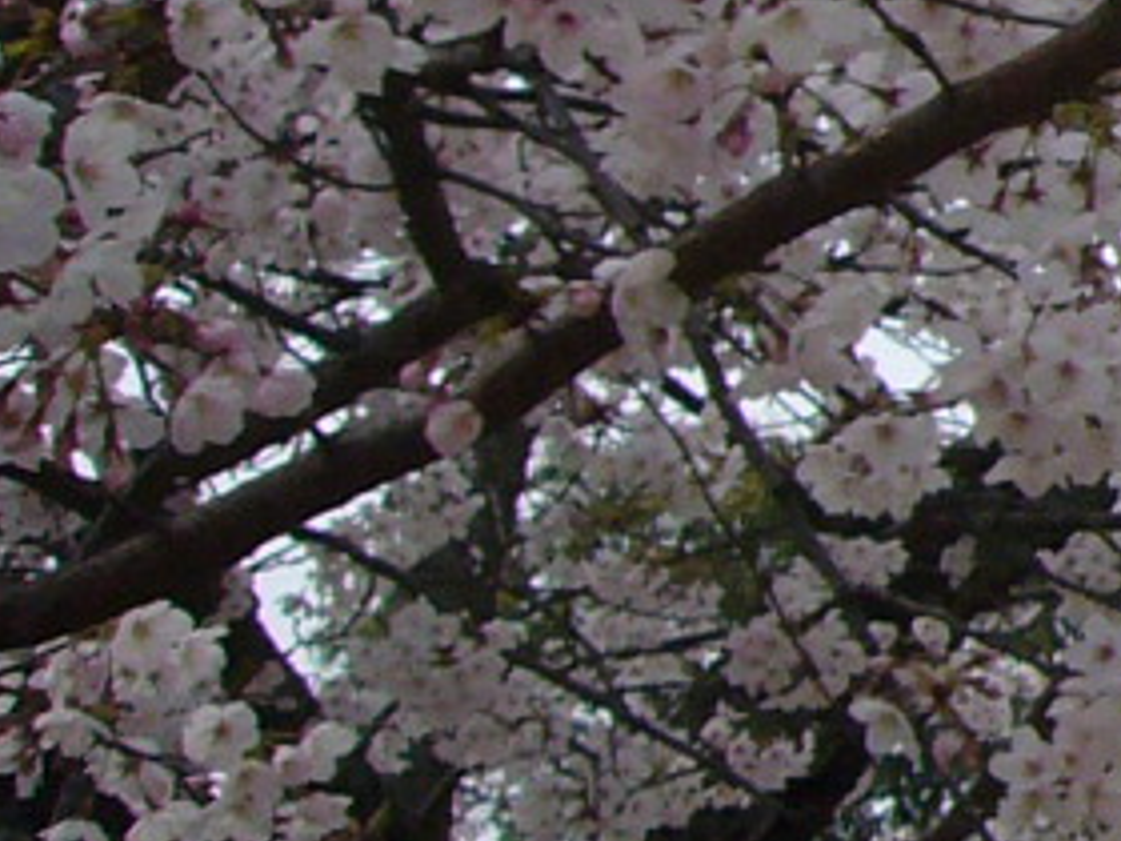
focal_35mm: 166
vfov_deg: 8.9
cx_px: 3167
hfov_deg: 9.7
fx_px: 5376
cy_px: 232
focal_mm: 4.7
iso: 80
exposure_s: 1/320
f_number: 5.6
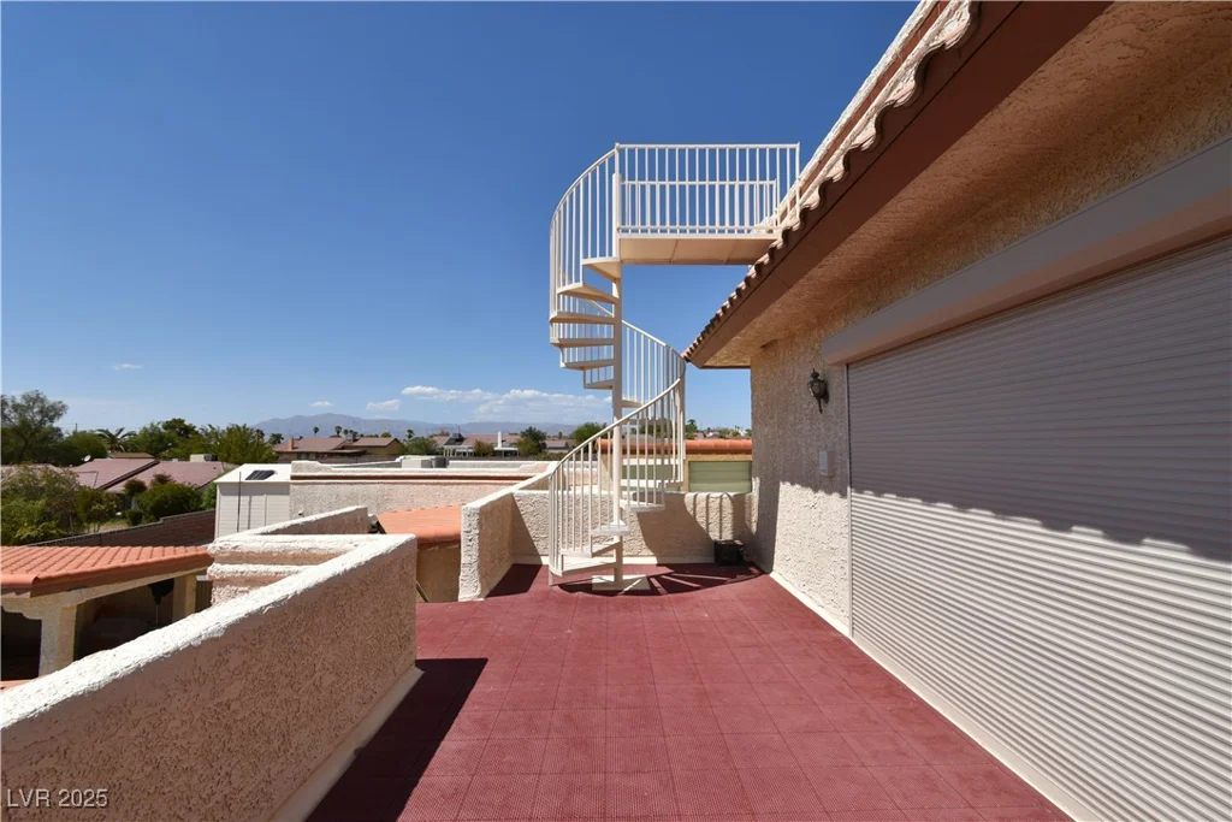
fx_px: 513
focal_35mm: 15
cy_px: 411
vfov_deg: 77.3
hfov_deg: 100.4
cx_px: 616
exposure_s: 1/500
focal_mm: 10
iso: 200
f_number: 11
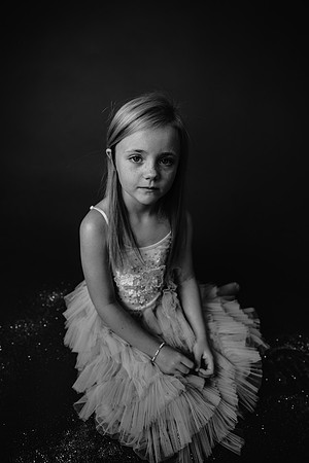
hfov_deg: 53.1
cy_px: 232
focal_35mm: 24
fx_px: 309
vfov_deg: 73.7
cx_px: 154
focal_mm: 24
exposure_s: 1/160
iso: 100
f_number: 2.8
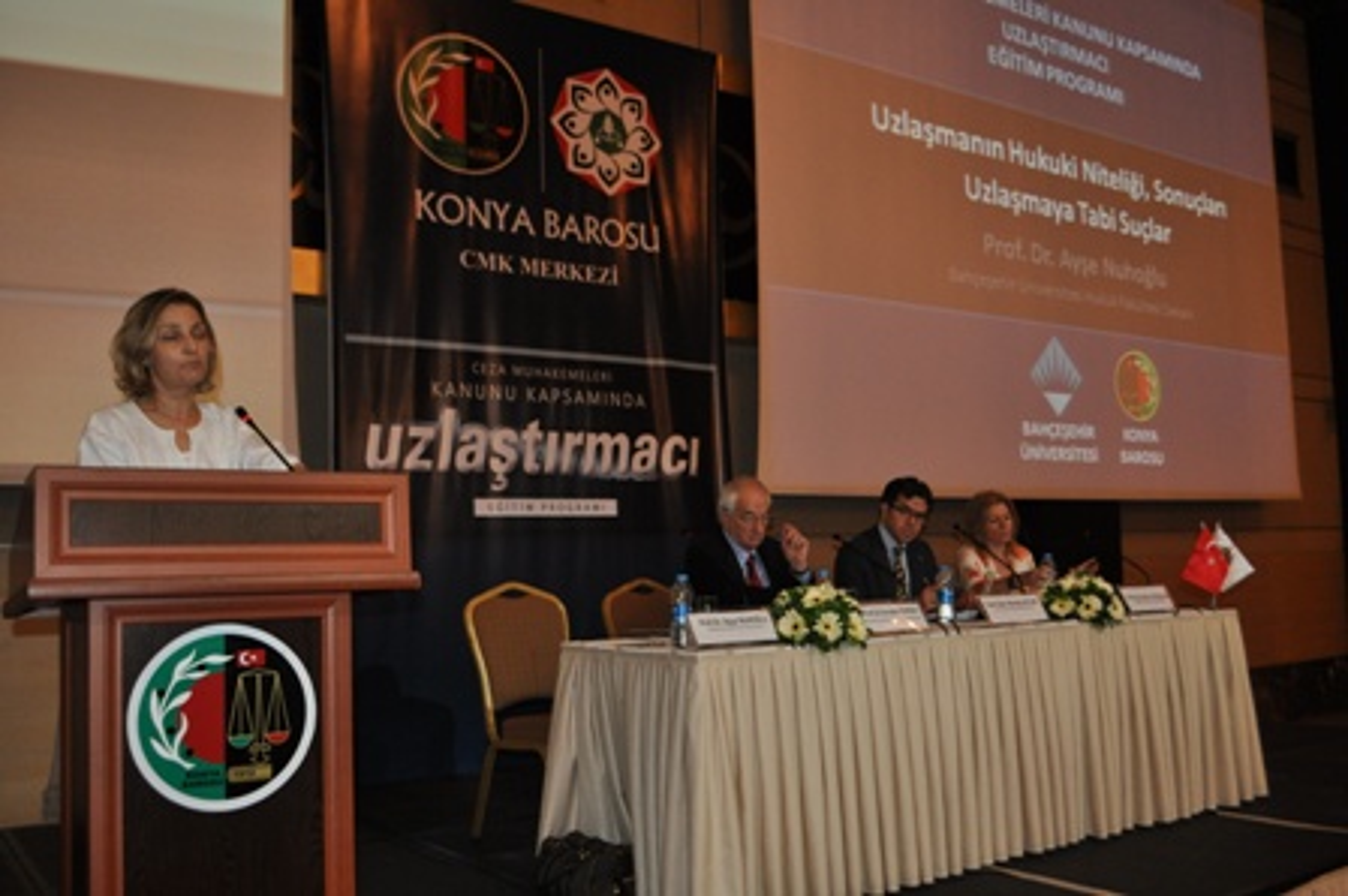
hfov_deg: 57.3
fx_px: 1235
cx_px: 674
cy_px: 448
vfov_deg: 39.9
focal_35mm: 33
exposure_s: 1/60
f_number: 3.8
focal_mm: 22
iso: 800
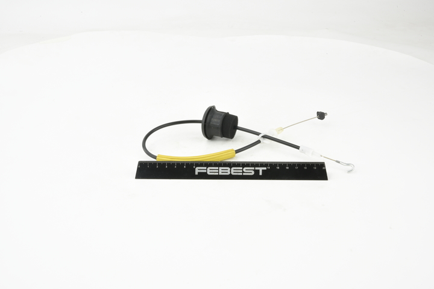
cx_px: 217
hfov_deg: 33.4
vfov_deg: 22.6
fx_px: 723
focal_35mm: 60
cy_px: 144
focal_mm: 60
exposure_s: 1/2.5
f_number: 32
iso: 100
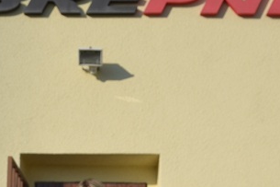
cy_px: 208
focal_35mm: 109
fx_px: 847
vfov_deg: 12.3
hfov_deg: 18.8
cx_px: 136
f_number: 3.8
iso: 100
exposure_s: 1/1600
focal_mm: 24
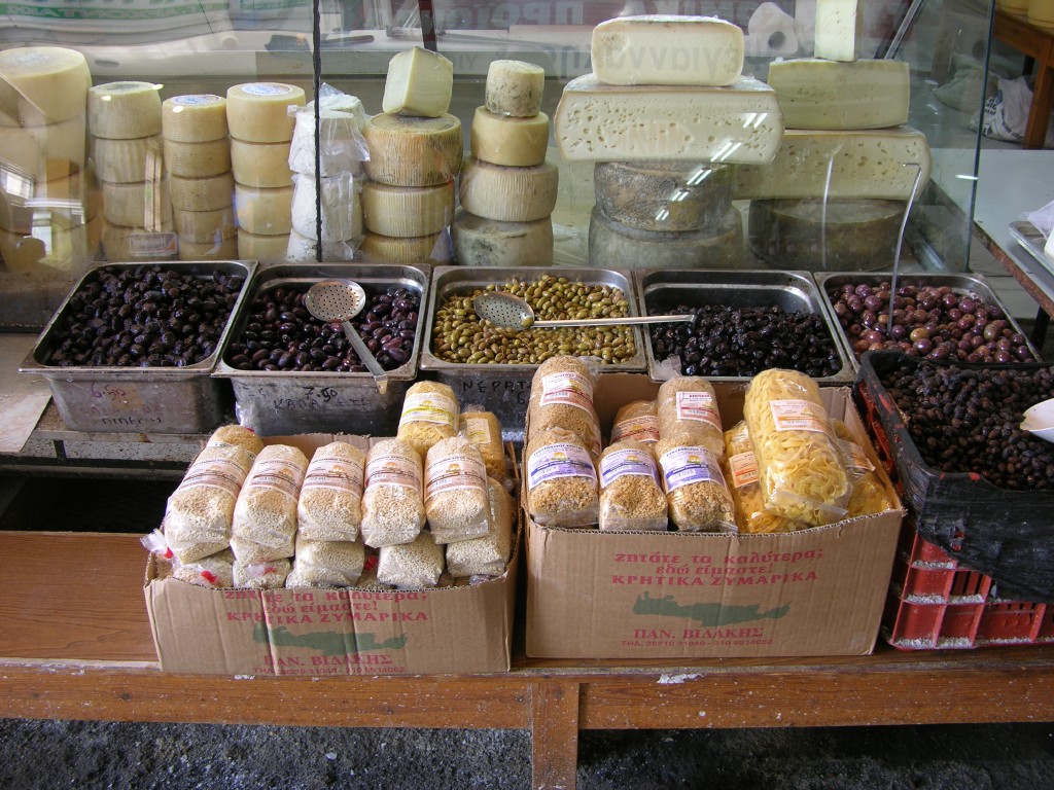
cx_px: 527
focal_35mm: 35
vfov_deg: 40.7
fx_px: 1066
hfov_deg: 52.6
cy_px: 395
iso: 50
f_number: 2.8
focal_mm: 8.9
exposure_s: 1/15.9
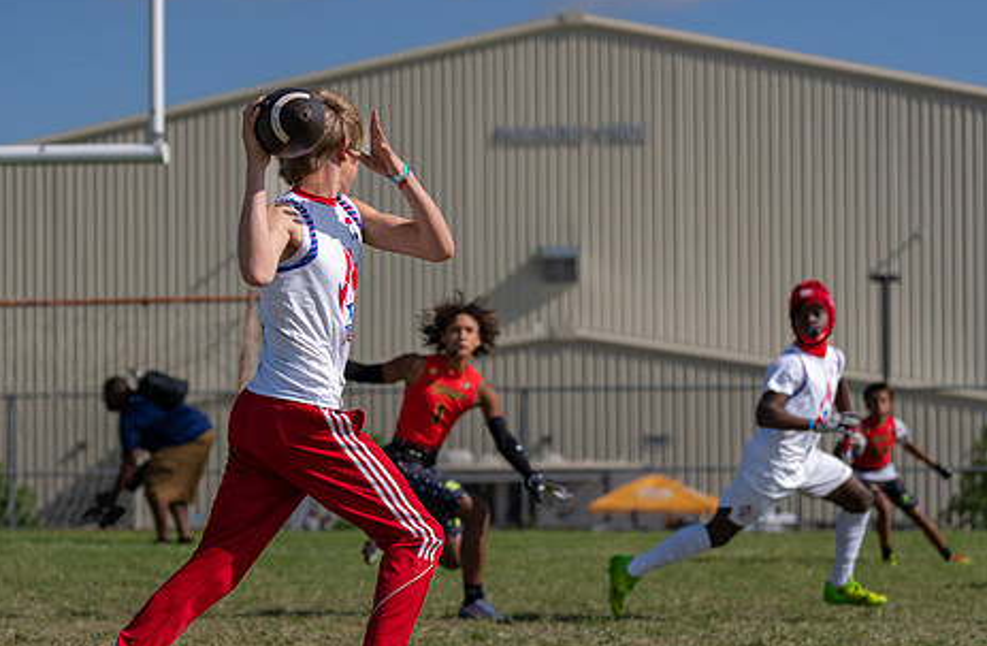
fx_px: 2753
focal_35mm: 101
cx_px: 382
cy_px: 385
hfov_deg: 20.3
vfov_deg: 13.4
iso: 100
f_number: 2.8
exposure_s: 1/3200
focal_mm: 70
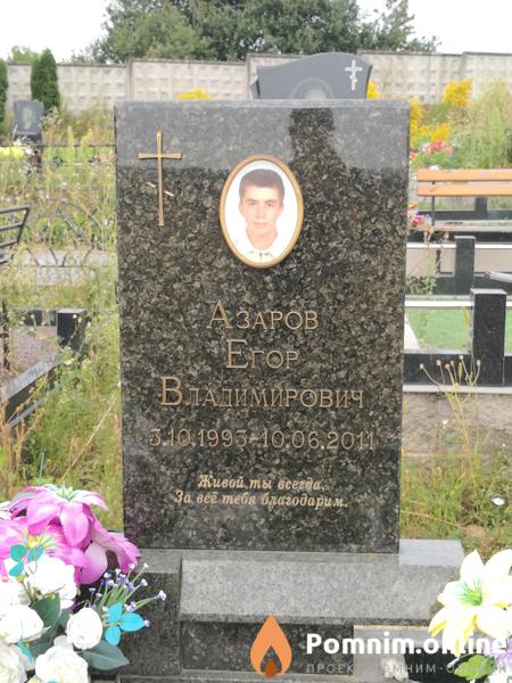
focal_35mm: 49
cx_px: 256
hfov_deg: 29.7
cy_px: 342
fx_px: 966
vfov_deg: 38.9
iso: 50
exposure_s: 1/513
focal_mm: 3.95
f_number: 1.6
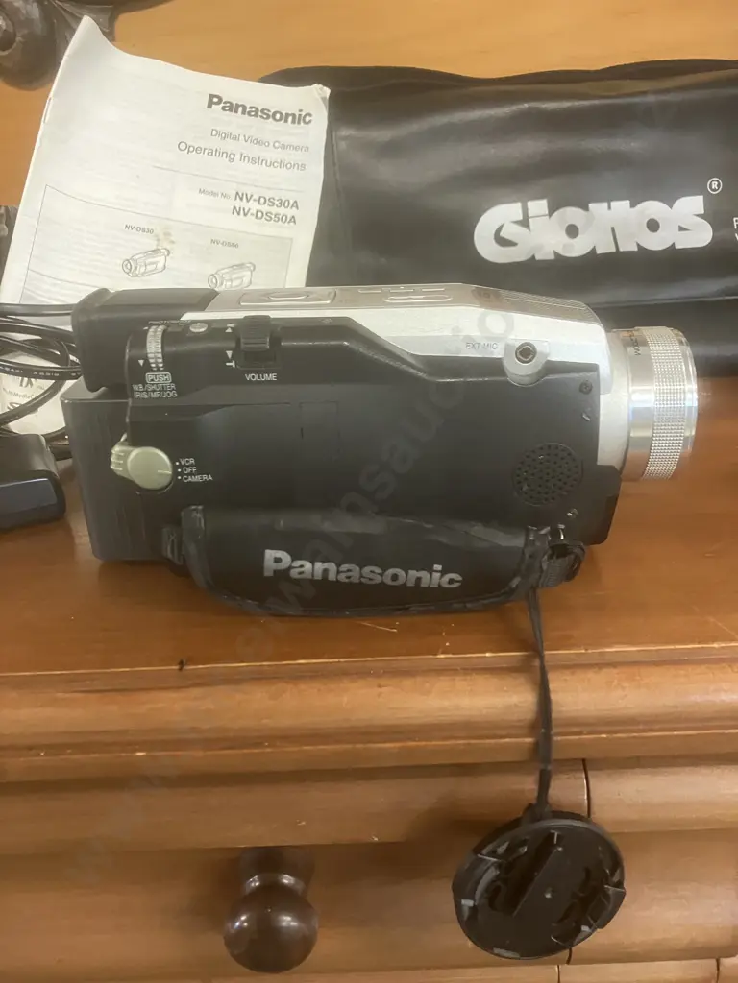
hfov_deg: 49.7
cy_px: 492
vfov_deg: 63.4
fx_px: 796
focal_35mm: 28
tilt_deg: -24.3
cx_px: 369
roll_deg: +2.3
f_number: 1.8
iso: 400
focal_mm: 3.99
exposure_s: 1/33
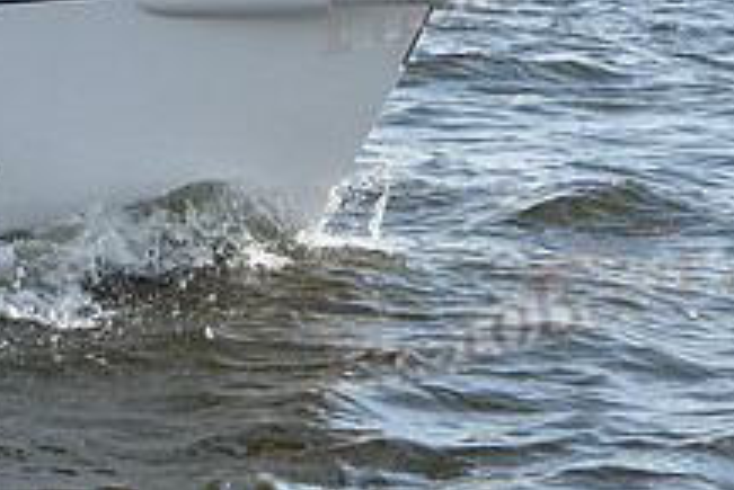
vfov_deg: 7.3
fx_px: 3815
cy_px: -161
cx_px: 145
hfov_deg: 11.0
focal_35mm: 187
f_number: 6.3
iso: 320
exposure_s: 1/1250
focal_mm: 70
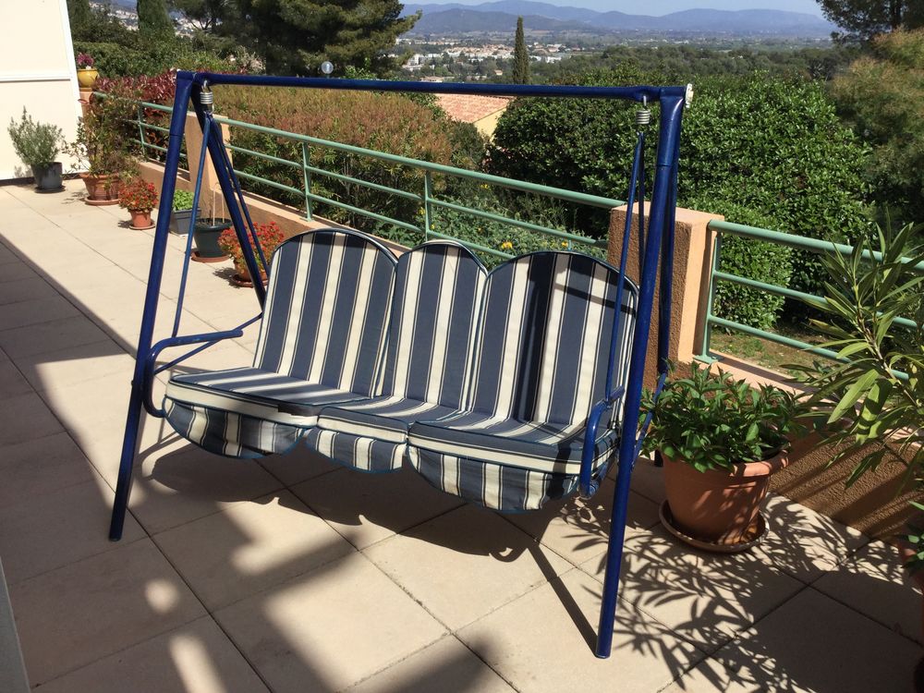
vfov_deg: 45.4
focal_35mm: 31
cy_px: 346
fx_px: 827
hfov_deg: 58.4
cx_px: 462
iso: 25
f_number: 2.4
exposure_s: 1/2092
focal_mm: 3.3
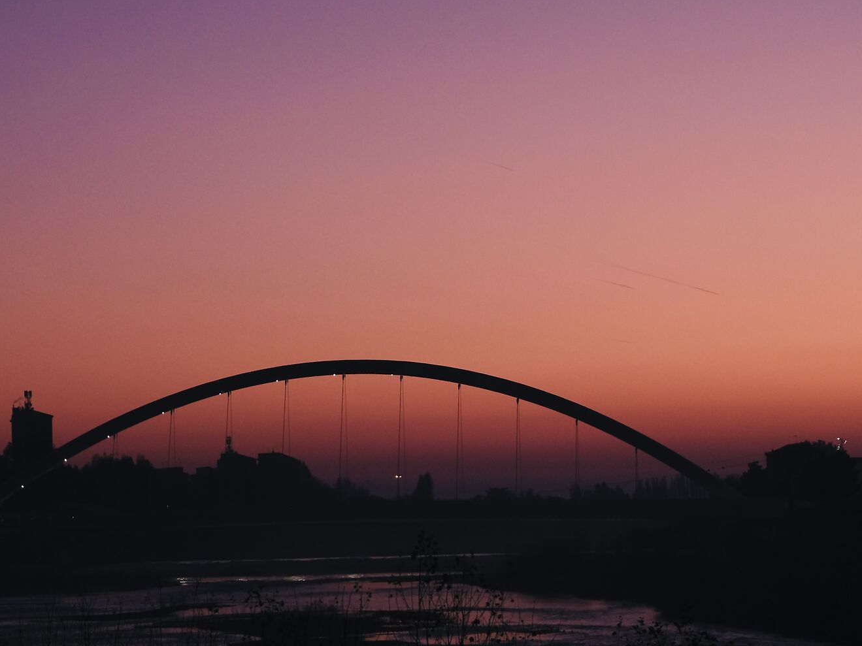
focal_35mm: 119
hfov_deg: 16.6
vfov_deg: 12.4
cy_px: 447
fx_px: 2963
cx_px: 449
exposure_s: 1/60
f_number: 8
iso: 800
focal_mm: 45
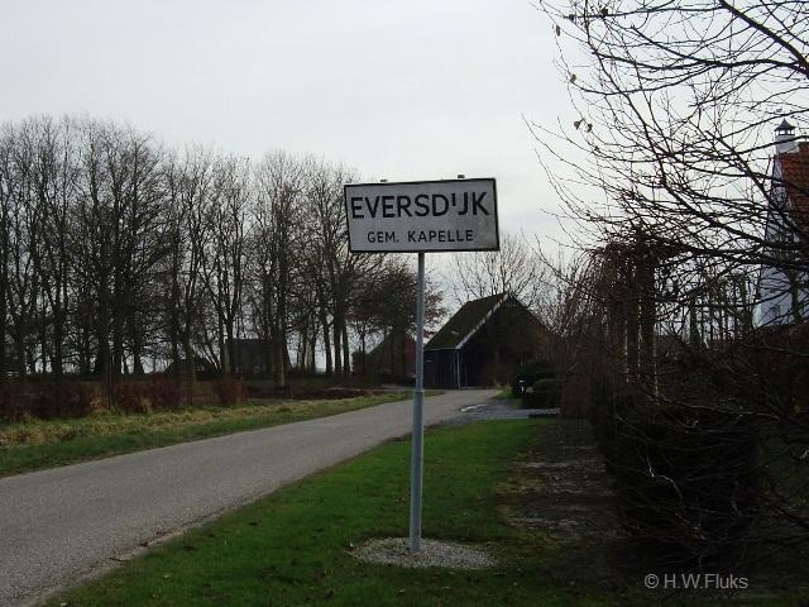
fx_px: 888
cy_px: 304
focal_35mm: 38
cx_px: 404
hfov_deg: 49.0
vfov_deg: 37.7
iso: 64
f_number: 2.8
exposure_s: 1/400
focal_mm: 7.9
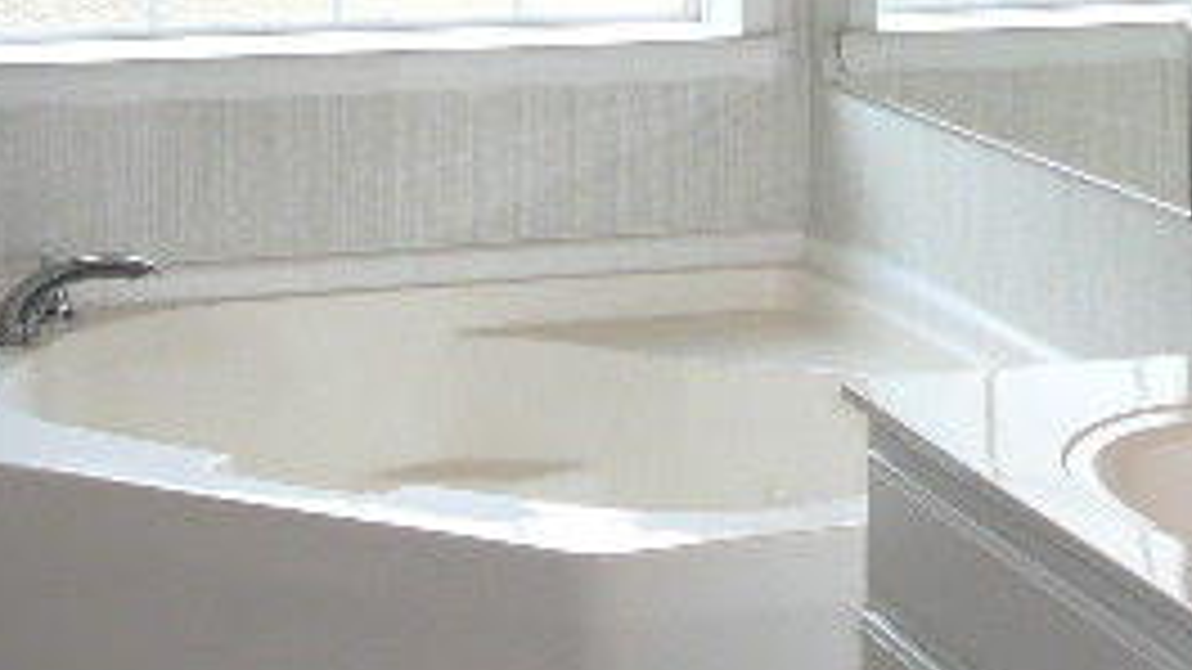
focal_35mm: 92
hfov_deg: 23.0
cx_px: 832
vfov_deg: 13.0
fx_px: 2908
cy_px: 22
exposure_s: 1/60
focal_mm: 5.2
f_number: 2.8
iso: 80
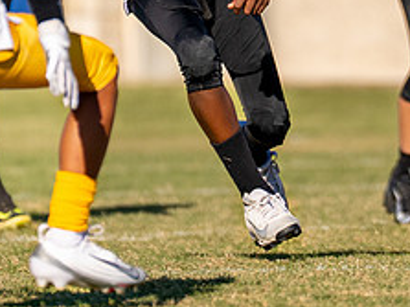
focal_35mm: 1215
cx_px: 241
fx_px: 14383
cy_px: -110
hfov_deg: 1.6
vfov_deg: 1.2
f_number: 2.8
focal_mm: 200
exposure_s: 1/4000
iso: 160
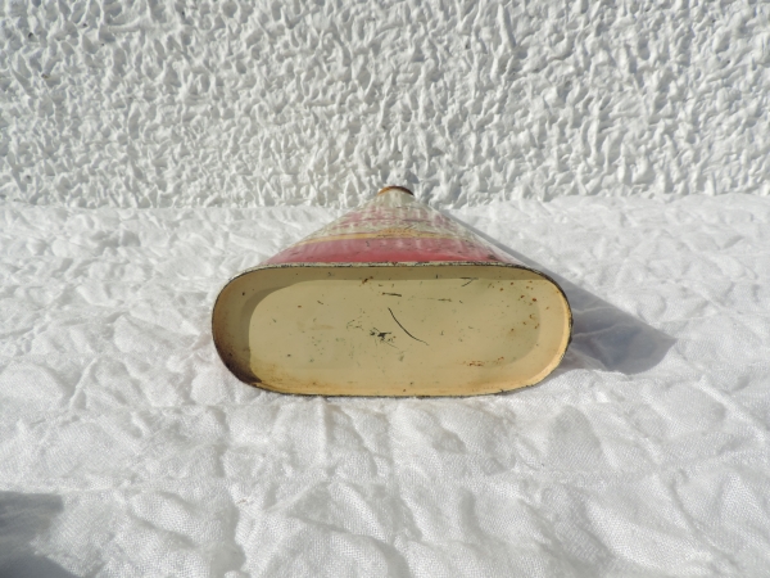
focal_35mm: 24
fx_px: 534
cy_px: 289
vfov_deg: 56.8
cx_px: 385
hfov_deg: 71.6
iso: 80
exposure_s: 1/1600
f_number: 3.7
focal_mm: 4.3
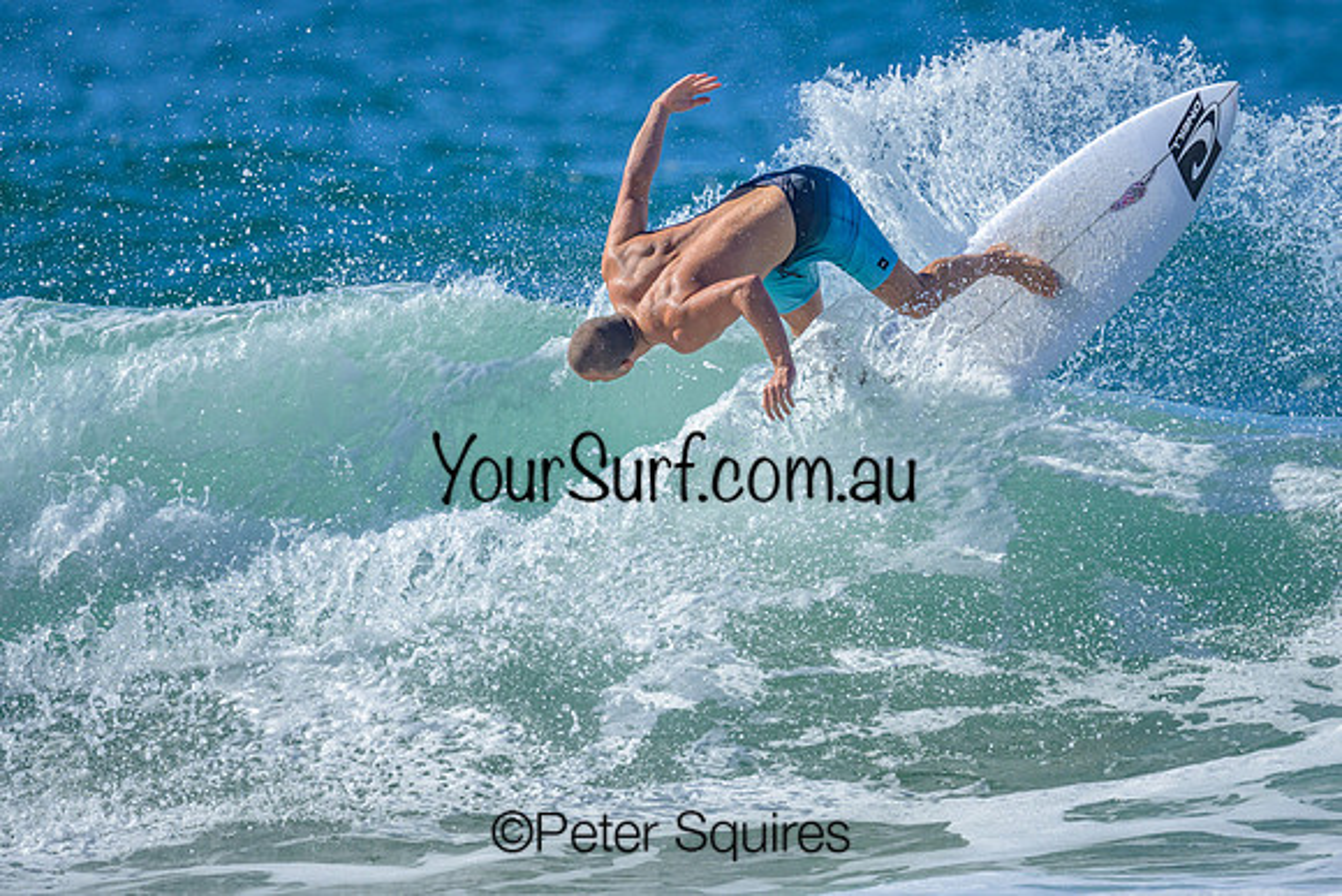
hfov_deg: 1.9
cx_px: 654
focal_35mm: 1072
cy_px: 456
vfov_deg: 1.3
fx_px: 39982
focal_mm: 800
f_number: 6.3
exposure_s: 1/2000
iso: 180
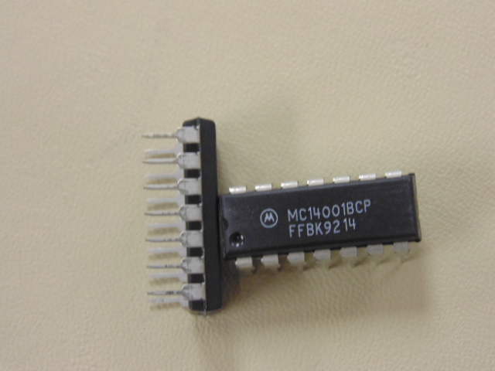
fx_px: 1401
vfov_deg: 15.1
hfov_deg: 20.0
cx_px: 248
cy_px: 186
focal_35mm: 98
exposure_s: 1/30
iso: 400
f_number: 4.6
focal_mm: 17.5
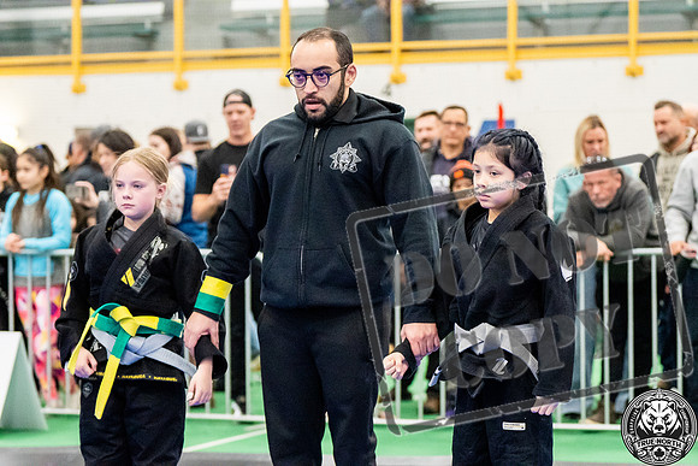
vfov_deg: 13.0
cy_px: 233
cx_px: 349
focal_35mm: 105
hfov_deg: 19.5
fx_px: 2036
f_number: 2.8
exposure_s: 1/500
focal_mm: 70
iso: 6400
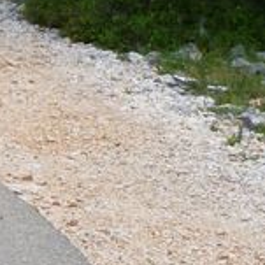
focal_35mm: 253
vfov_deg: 6.9
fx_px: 2191
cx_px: -340
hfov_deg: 6.6
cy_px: -58
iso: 100
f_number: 3.6
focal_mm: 6.5
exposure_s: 1/320
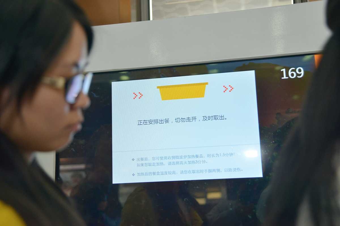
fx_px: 453
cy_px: 113
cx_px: 170
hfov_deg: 41.1
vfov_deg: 28.1
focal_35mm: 48
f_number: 3.5
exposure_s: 1/200
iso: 800
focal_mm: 48
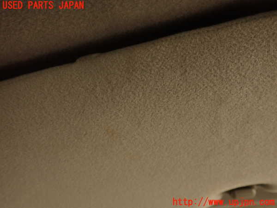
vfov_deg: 46.8
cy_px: 104
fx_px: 240
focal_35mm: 30
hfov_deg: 60.0
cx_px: 138
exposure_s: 1/30
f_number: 2.3
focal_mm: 5.4
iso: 400
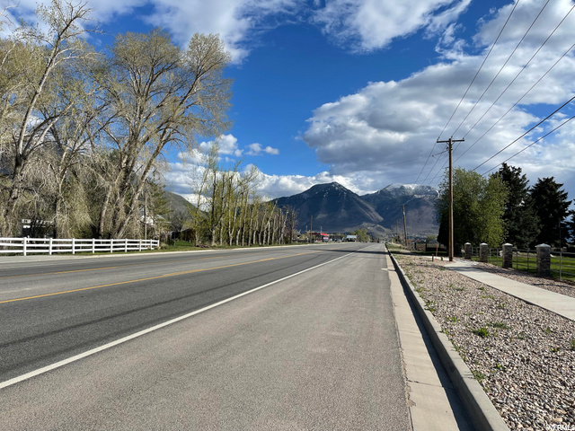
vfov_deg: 53.1
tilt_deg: +4.2
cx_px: 288
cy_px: 216
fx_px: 432
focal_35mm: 26
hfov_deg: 67.3
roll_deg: -1.9
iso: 32
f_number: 1.6
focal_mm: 5.1
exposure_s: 1/4525
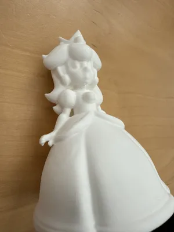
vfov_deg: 69.4
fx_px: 168
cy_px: 116
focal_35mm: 25
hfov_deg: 54.9
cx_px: 87
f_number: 2.2
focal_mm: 2.22
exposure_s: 1/99
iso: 64
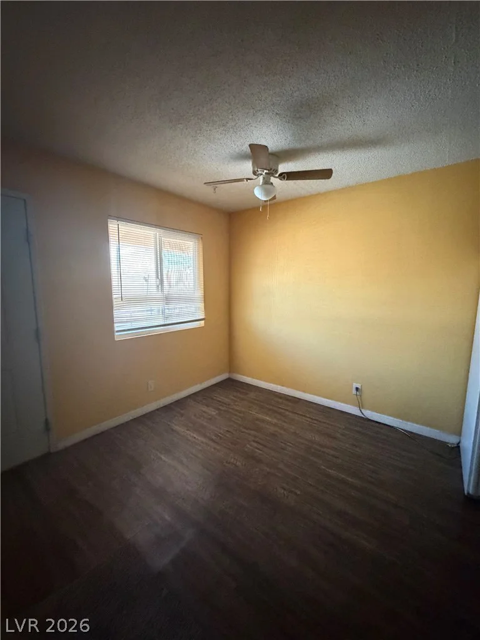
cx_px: 240
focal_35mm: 14
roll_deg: +1.2
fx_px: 259
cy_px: 320
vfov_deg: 102.1
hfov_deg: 85.7
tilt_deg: -7.1
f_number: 2.2
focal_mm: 2.22
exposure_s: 1/49
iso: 1250
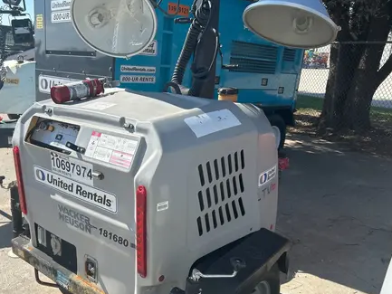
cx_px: 148
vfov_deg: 42.8
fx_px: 374
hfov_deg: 54.7
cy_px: 171
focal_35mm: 33
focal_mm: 5.7
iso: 50
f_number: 1.5
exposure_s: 1/3077
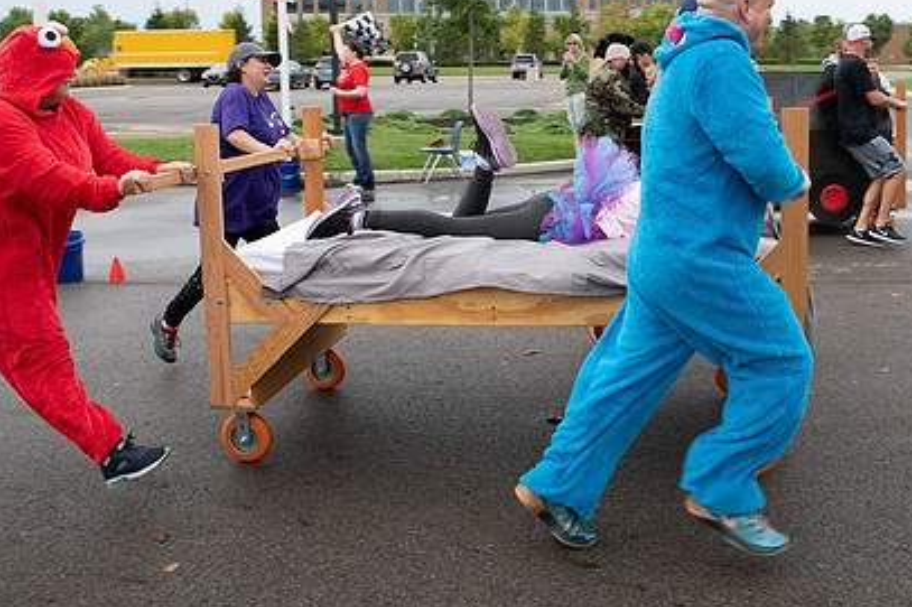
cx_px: 555
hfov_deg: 51.5
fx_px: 937
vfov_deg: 35.4
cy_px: 186
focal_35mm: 37
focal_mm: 24
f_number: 7.1
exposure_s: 1/320
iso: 640
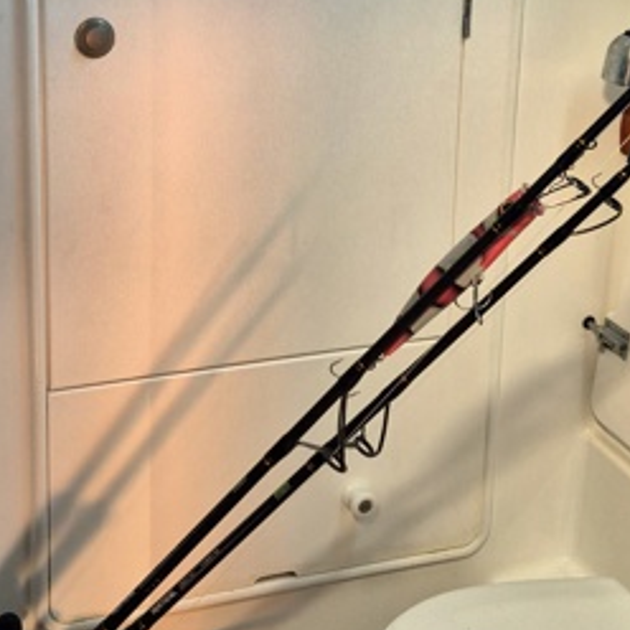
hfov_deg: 28.7
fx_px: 1215
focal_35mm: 59
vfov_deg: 28.4
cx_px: 168
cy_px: 114
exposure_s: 1/100
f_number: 1.8
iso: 400
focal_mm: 5.4
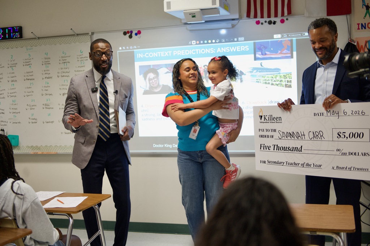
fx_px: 493
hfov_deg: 41.1
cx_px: 185
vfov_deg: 28.0
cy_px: 123
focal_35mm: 48
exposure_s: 1/320
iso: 2000
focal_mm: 48
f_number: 2.8
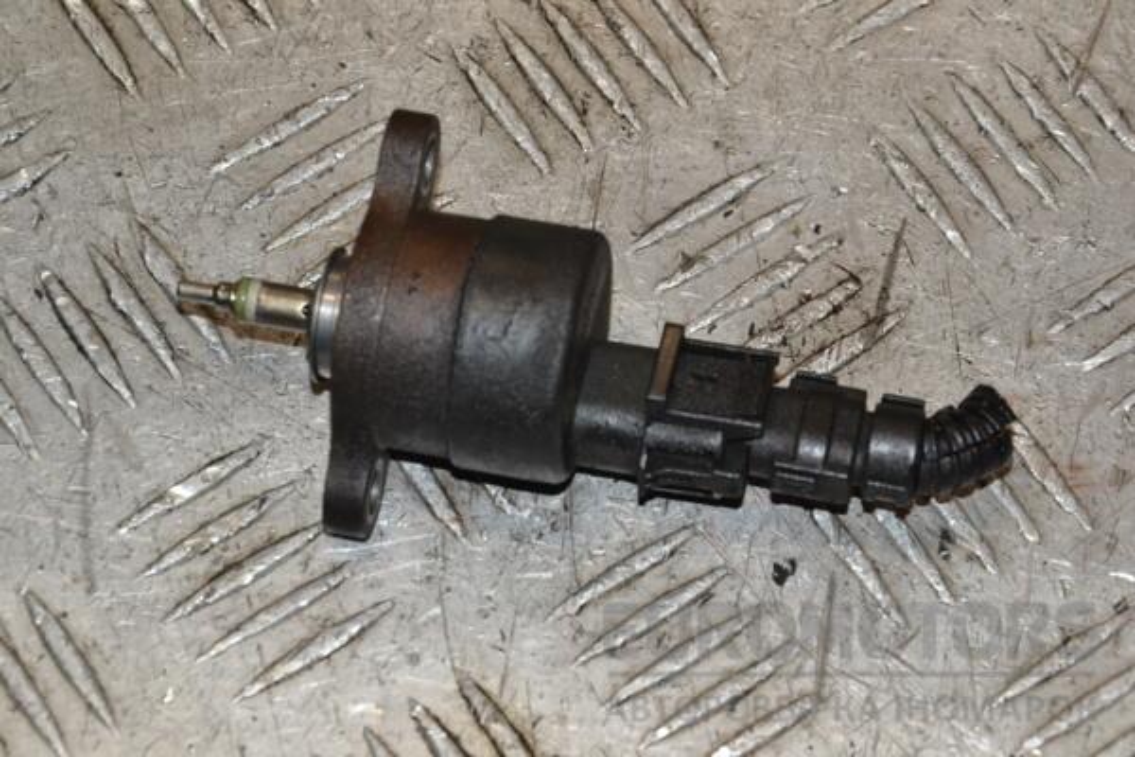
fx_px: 4350
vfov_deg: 9.9
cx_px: 568
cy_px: 378
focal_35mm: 138
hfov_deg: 14.9
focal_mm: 92
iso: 800
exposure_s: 1/200
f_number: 9
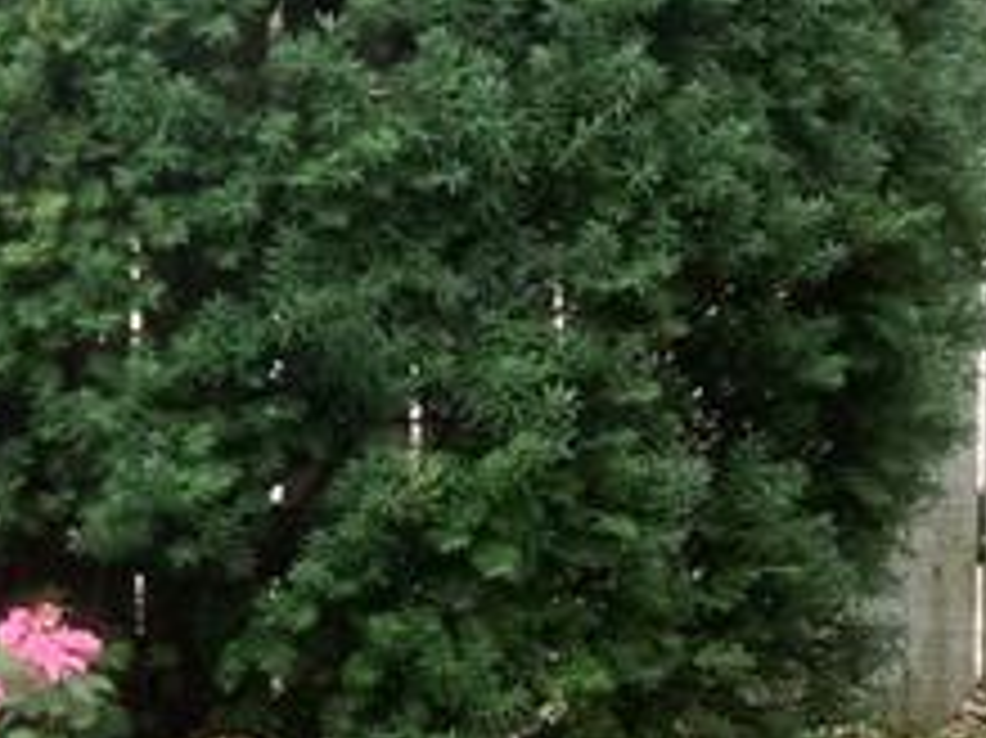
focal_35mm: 145
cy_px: 351
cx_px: -639
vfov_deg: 10.2
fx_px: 4128
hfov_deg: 12.7
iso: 25
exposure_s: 1/120
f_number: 2.4
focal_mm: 3.3
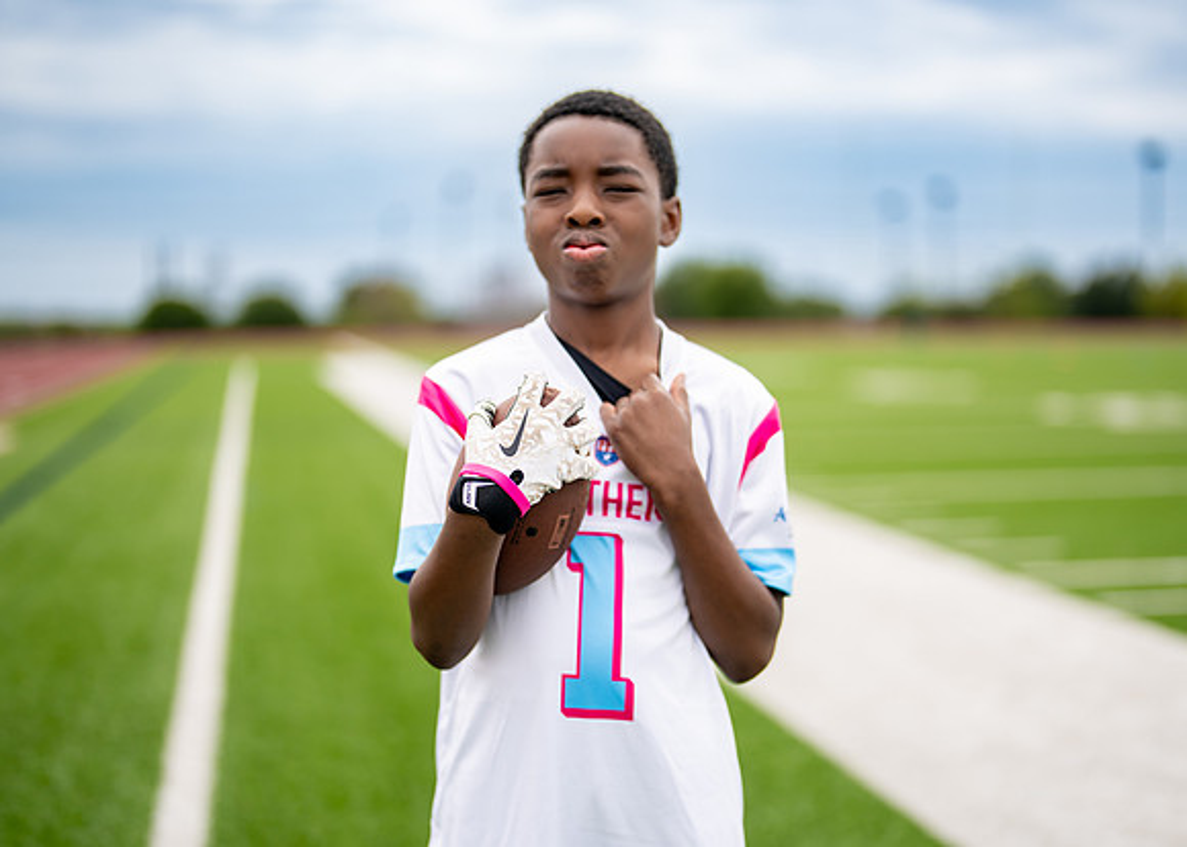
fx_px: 1988
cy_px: 428
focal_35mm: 59
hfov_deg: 33.2
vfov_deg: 24.1
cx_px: 628
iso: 100
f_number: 1.2
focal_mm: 50
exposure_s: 1/6400
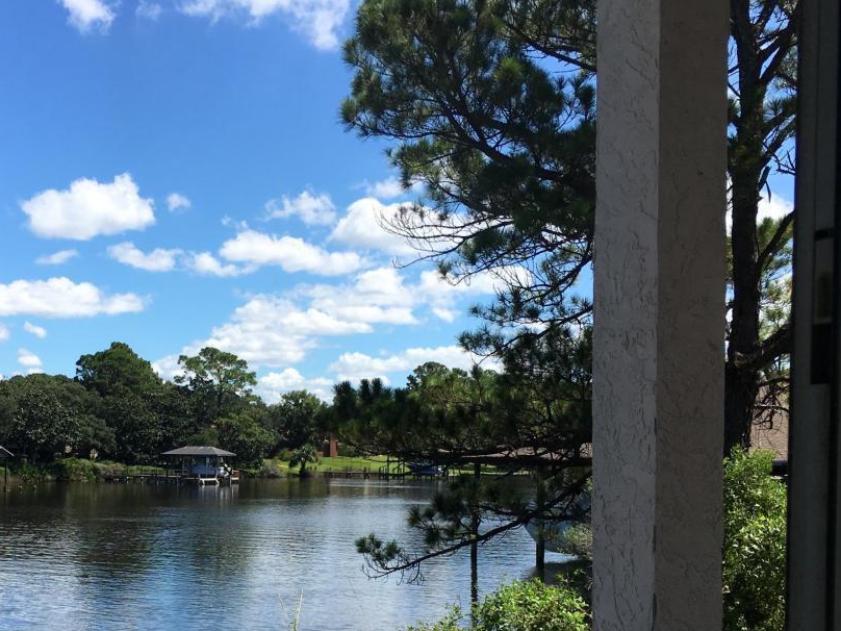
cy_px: 501
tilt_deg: -0.1
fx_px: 1190
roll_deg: +0.0
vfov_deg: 29.0
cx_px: 216
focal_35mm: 49
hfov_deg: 38.0
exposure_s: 1/1672
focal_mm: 4.15
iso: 25
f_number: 2.2
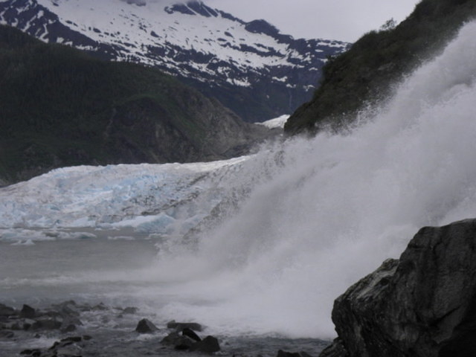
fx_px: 935
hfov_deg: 28.6
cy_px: 178
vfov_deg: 21.6
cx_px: 238
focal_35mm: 68
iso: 100
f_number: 5.6
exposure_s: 1/800
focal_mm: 12.13
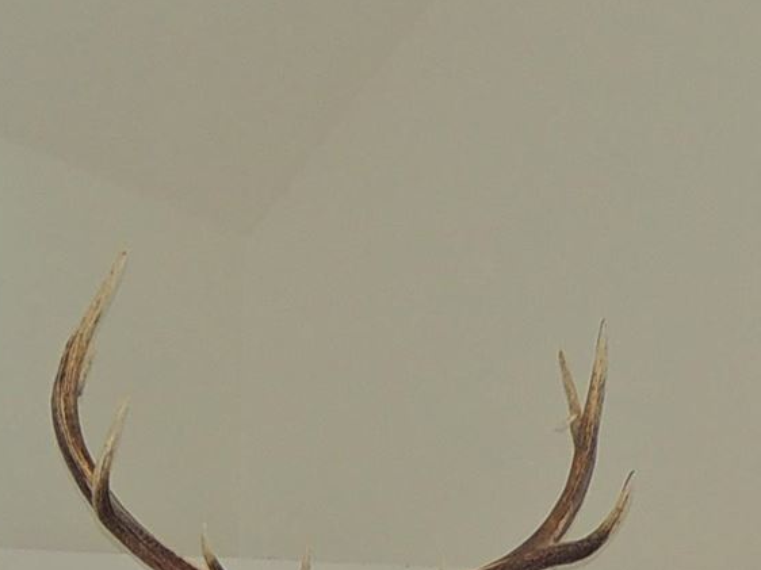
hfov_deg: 12.0
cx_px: 176
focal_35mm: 164
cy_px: 1487
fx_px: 3604
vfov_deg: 8.1
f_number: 3.1
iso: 110
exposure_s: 1/40
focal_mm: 5.3
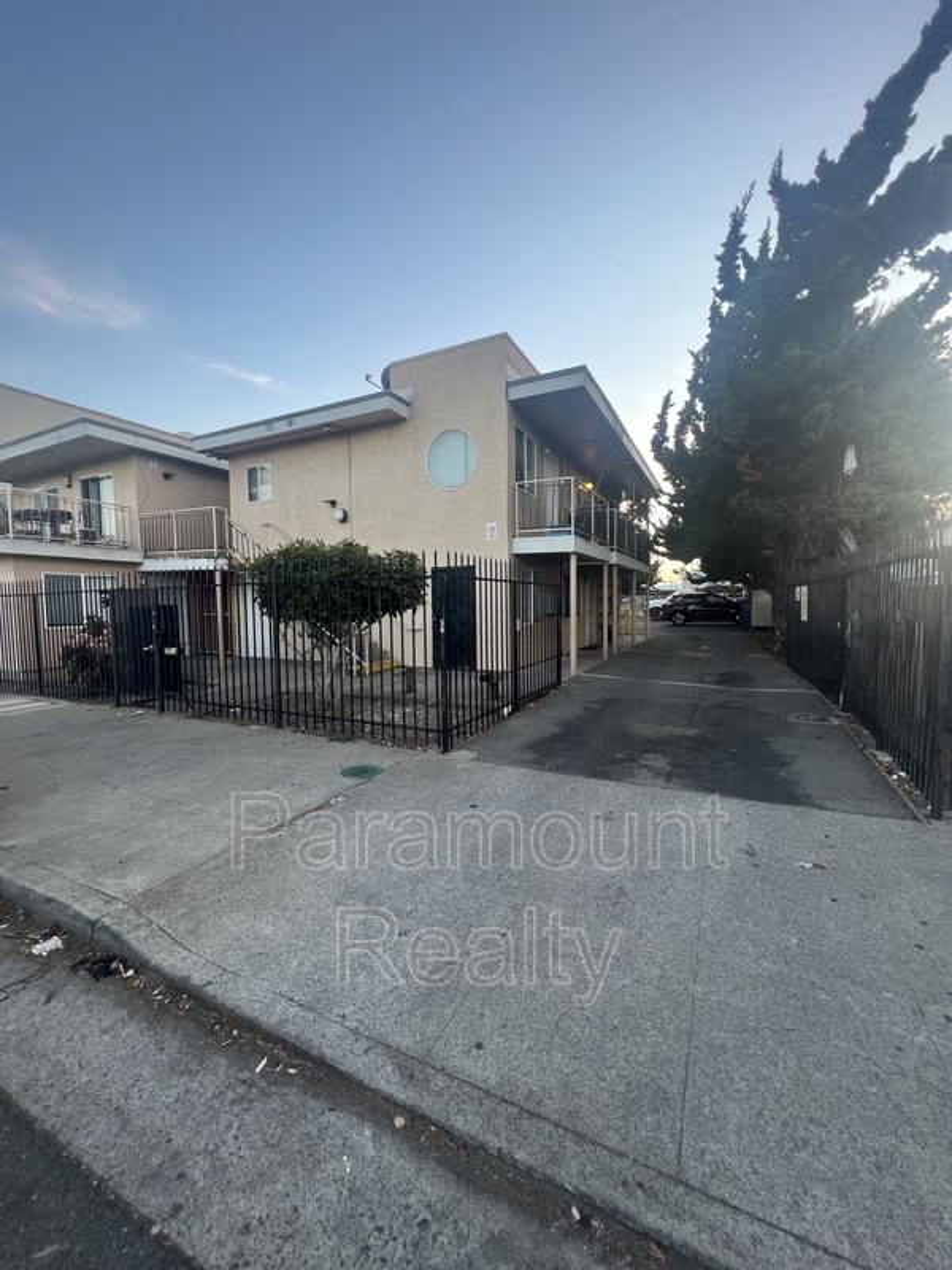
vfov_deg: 106.2
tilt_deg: -3.2
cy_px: 635
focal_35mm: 13
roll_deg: +0.5
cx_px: 476
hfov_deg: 89.9
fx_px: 477
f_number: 1.8
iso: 80
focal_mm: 1.57
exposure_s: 1/99
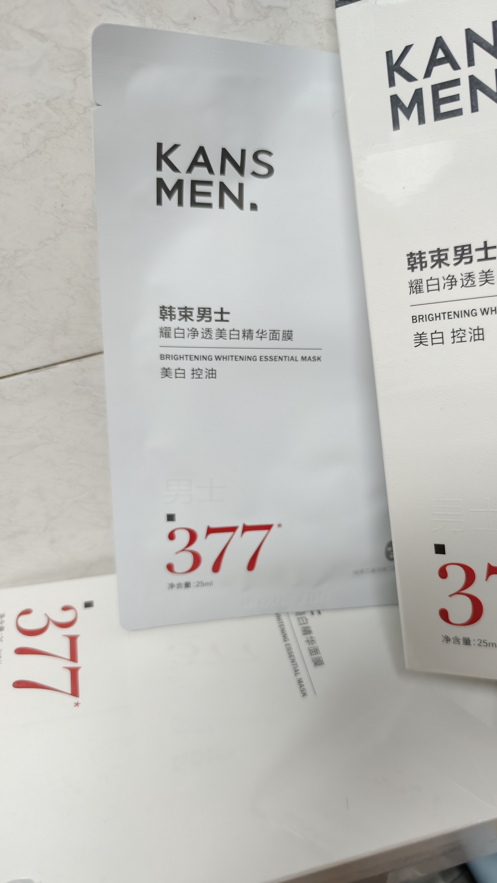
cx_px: 337
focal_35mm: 26
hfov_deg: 43.7
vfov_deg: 71.9
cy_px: 457
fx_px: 609
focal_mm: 5.6
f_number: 1.57
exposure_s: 1/100
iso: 375
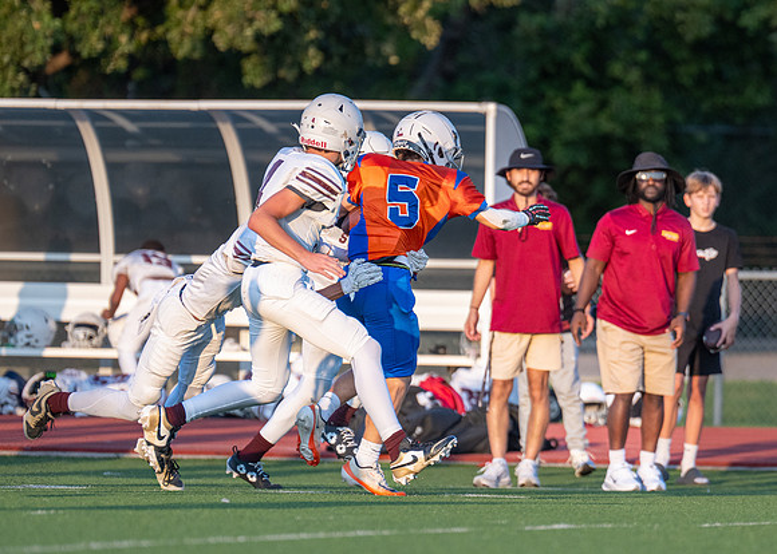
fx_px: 10854
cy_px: 329
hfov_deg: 4.1
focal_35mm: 492
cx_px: 496
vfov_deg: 2.9
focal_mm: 280
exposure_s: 1/1600
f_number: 4
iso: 500
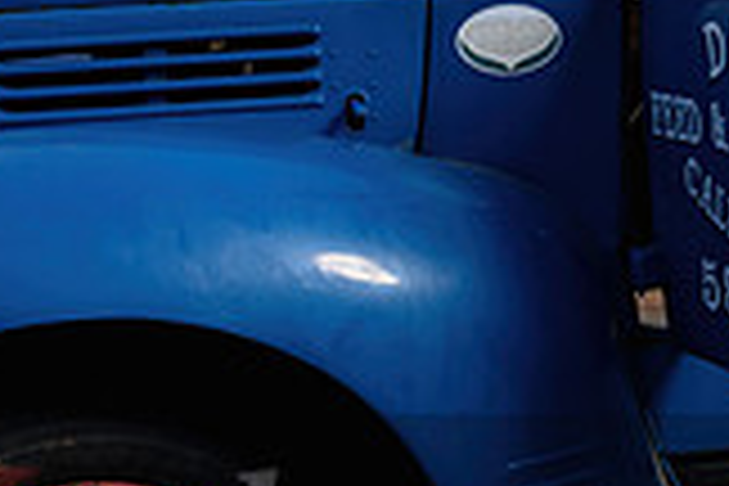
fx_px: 2349
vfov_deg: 11.6
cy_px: -65
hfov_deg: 16.8
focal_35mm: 116
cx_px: 895
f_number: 3.5
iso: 64
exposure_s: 1/50
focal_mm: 30.5
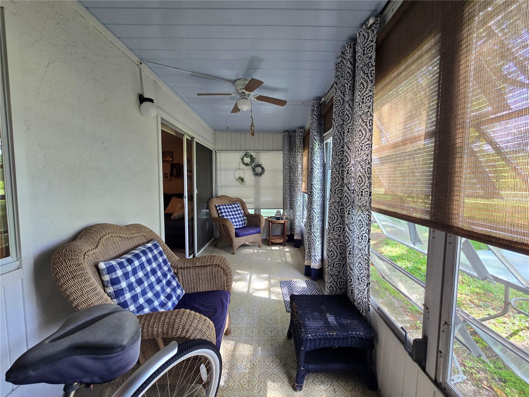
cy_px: 198
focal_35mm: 13
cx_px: 264
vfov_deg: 89.9
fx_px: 199
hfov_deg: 106.2
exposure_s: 1/60
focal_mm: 2.2
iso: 80
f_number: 2.2
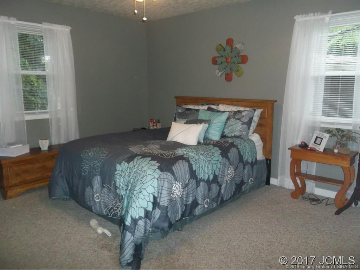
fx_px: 281
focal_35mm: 27
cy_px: 135
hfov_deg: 65.3
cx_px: 180
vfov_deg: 51.4
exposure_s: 1/30
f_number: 3.5
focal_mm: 4.9
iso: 320
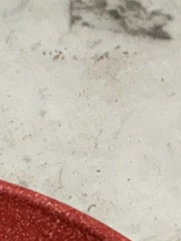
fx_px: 1449
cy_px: 443
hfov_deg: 6.2
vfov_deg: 9.1
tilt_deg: -46.9
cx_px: -483
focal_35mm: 208
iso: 50
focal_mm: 3
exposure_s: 1/120
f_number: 1.8
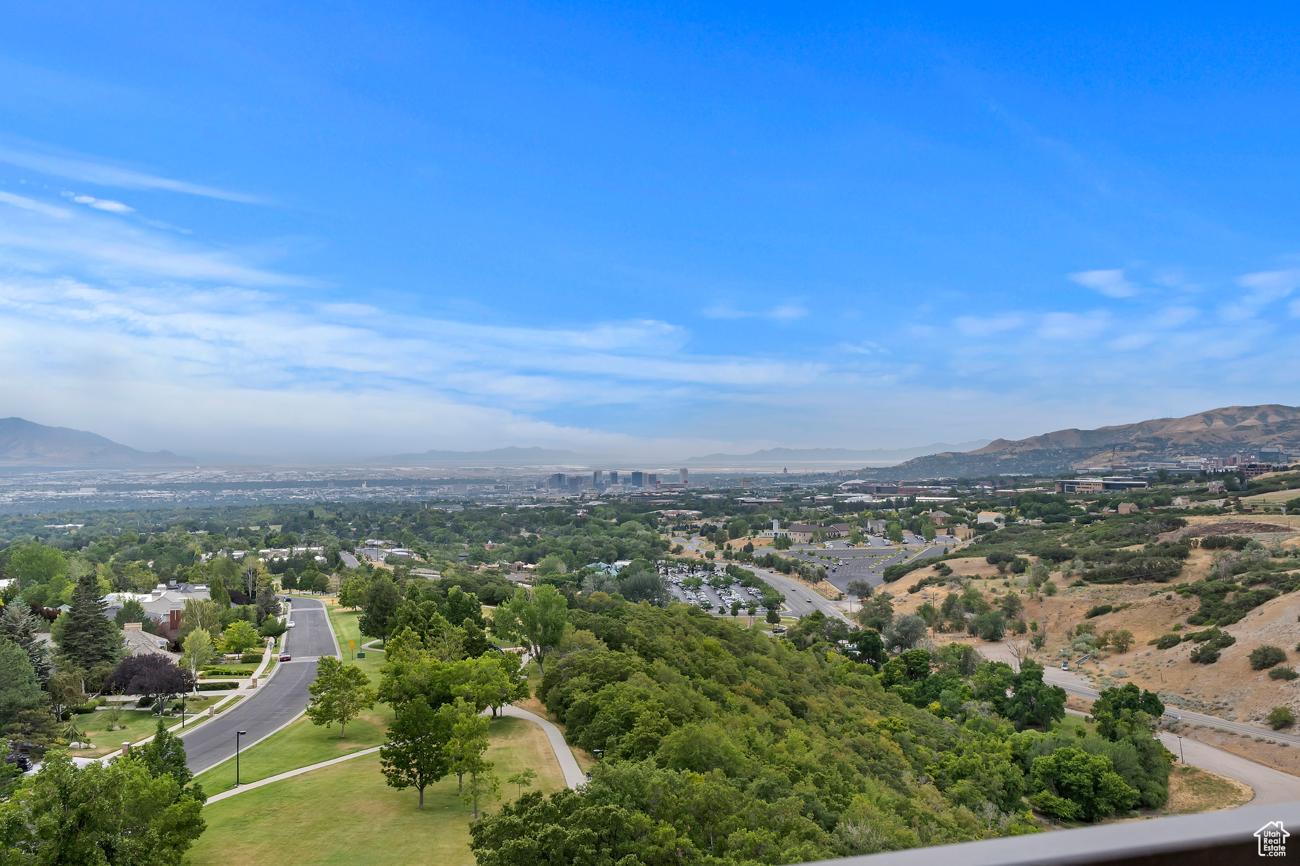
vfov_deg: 43.6
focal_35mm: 30
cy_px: 433
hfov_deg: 61.9
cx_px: 650
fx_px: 1083
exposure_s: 1/250
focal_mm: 20
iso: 160
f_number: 9
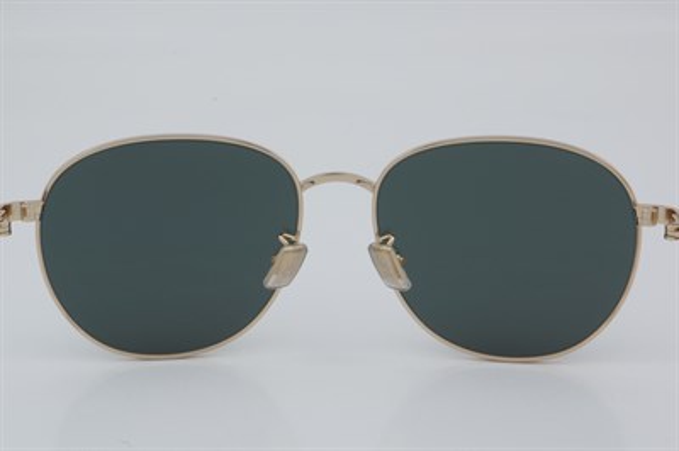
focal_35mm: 82
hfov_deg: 24.6
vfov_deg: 16.5
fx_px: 1555
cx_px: 340
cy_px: 226
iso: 100
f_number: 32
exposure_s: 1/4
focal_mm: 55
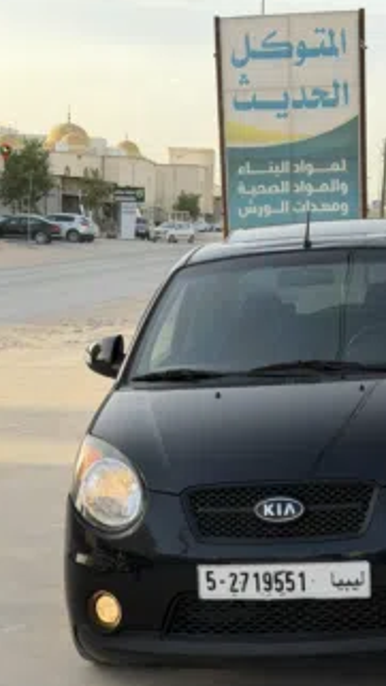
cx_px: 294
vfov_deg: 32.3
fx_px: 1183
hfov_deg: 18.4
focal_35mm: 65
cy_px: 411
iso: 80
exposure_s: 1/1027
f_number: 1.78
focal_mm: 6.76
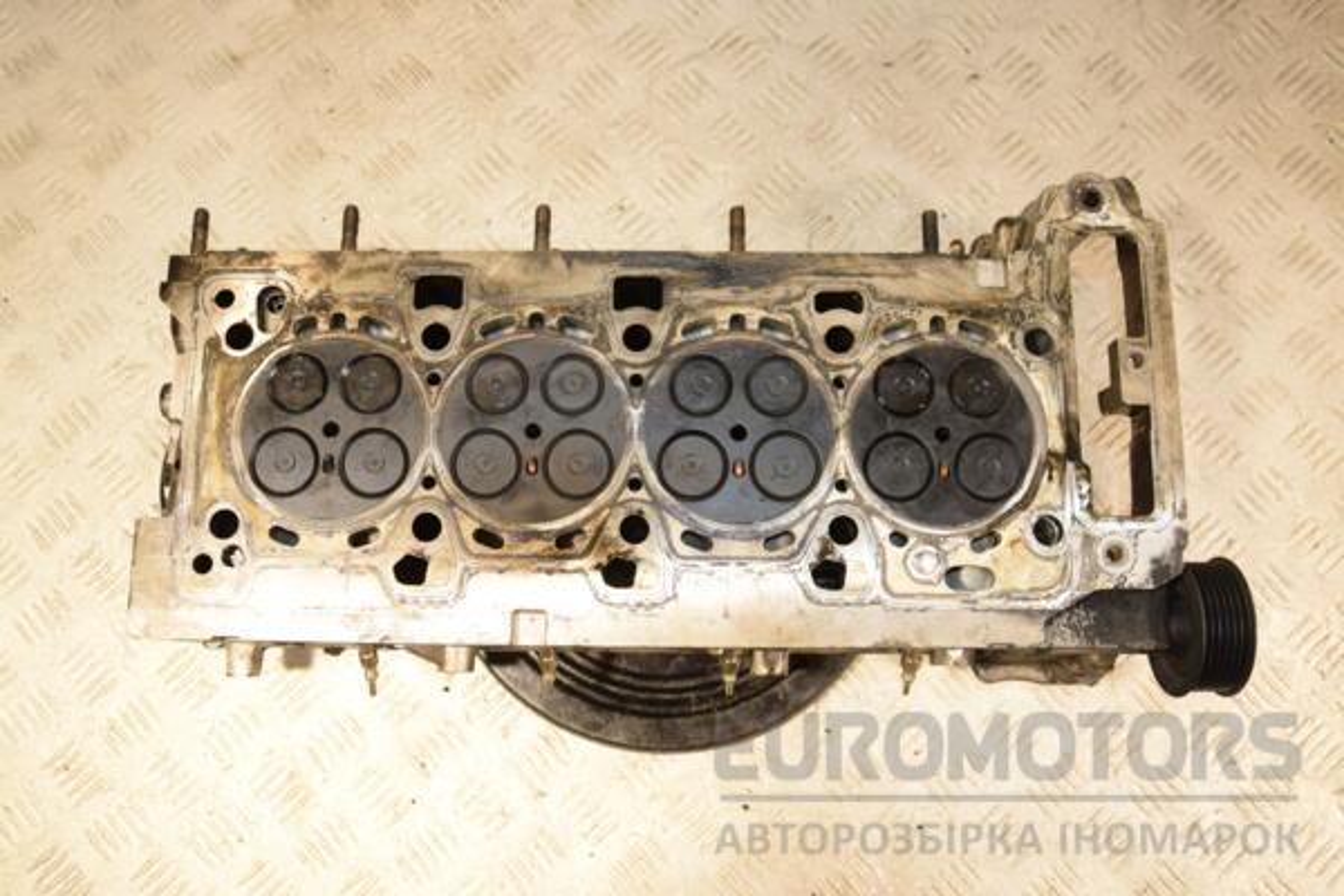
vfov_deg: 41.7
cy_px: 448
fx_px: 1176
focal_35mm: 32
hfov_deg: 59.5
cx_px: 672
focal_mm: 21
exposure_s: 1/200
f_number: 5
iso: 800
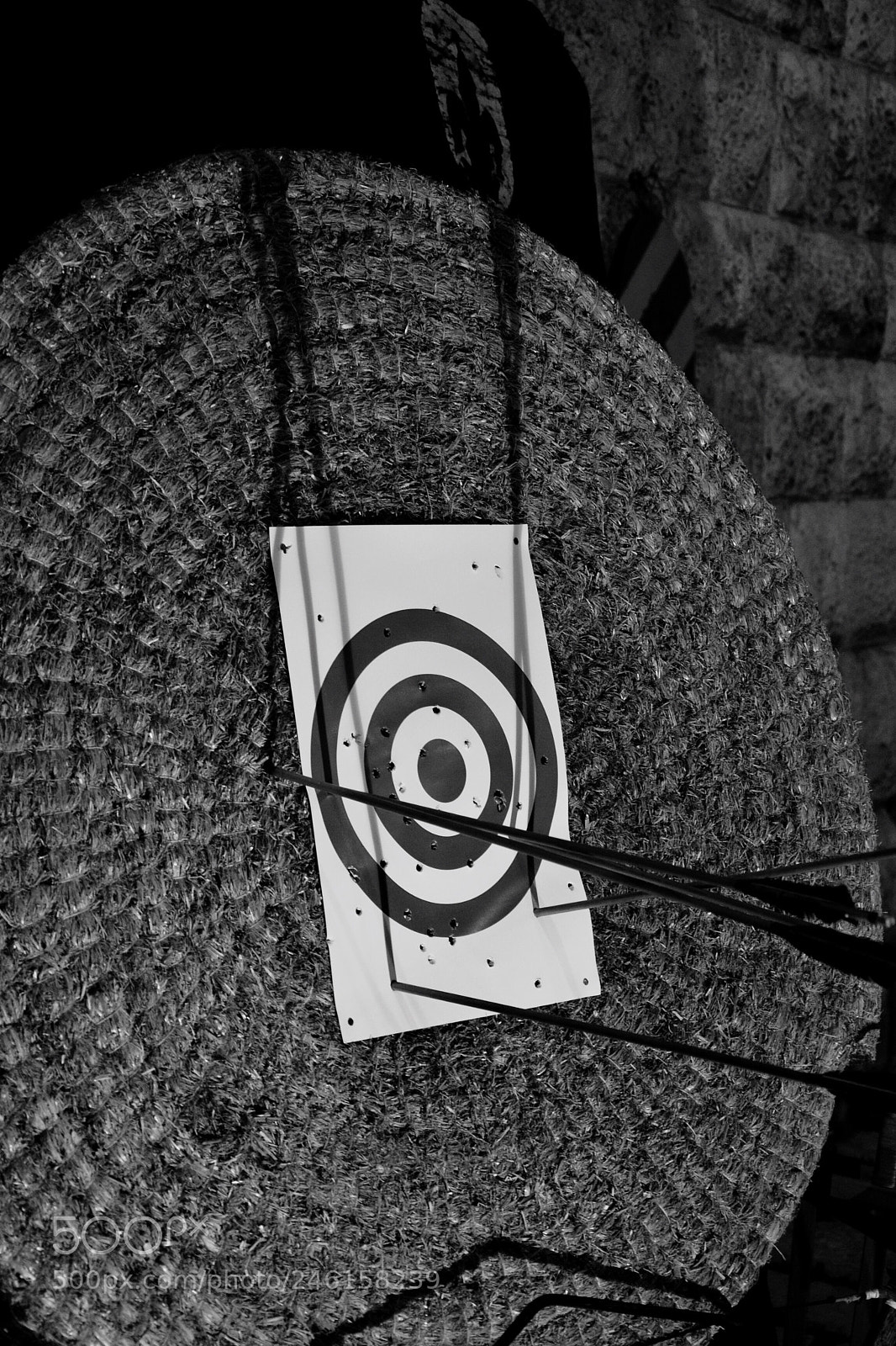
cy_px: 673
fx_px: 2801
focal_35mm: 75
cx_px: 448
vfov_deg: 27.0
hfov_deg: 18.2
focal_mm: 50
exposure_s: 1/15
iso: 900
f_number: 5
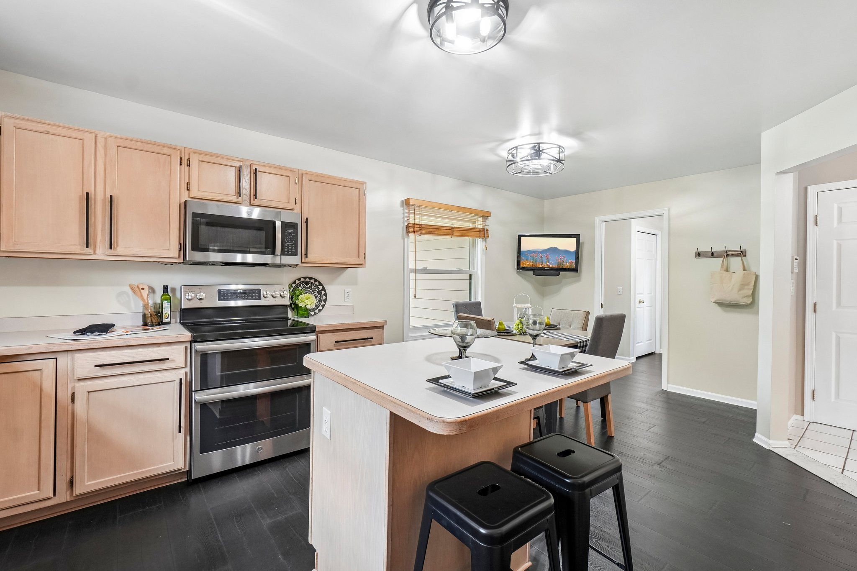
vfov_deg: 77.3
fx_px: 357
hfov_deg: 100.4
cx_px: 428
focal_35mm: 15
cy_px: 286
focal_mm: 10
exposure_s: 1/15
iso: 400
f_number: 8
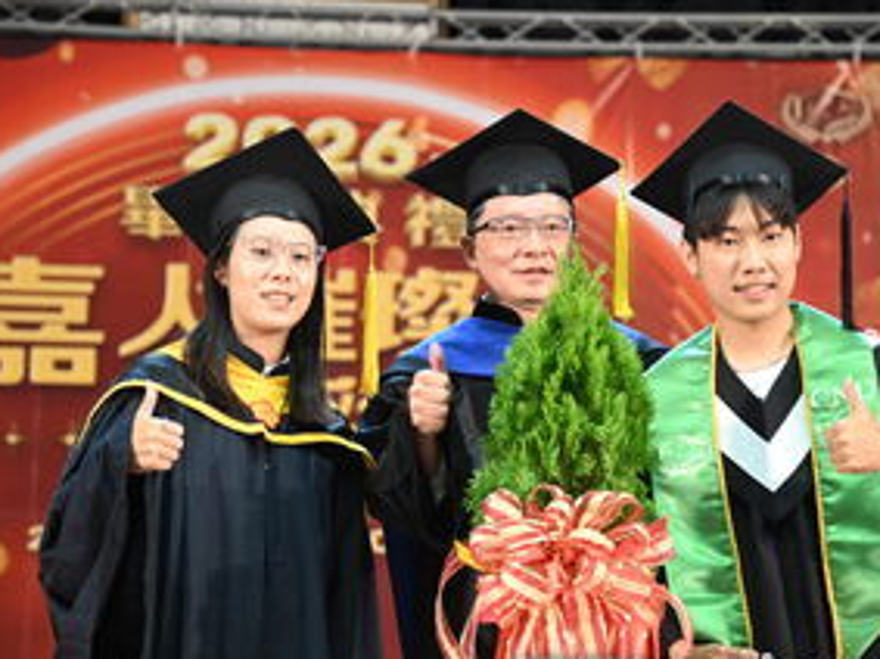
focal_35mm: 129
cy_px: 336
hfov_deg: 15.3
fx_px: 3278
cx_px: 463
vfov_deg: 11.5
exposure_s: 1/250
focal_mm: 95
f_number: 4
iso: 3200
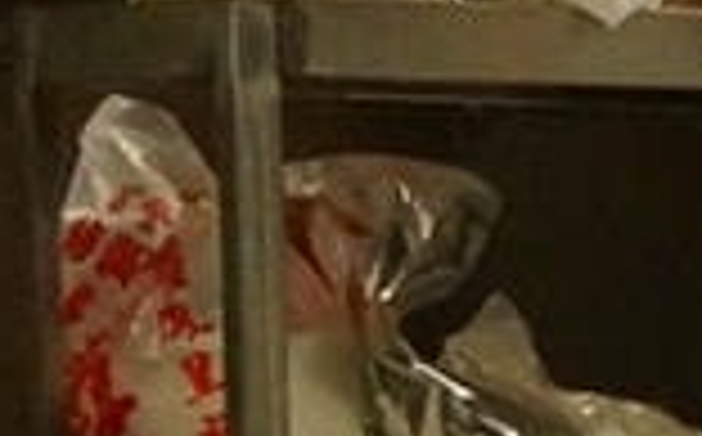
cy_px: 1241
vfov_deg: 5.1
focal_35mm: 247
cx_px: 1454
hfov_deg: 8.1
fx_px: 4717
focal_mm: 21
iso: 3200
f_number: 4
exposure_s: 1/160
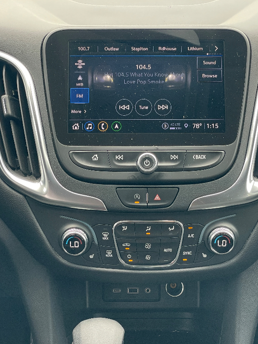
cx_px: 146
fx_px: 695
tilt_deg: -28.0
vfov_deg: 27.8
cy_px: 171
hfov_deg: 21.0
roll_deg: +0.1
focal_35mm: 70
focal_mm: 6
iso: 64
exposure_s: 1/99
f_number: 2
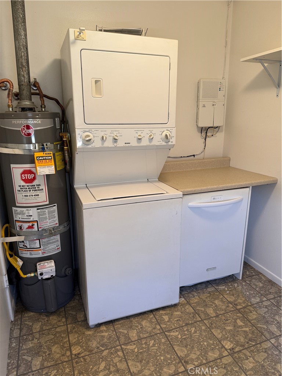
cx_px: 141
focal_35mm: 24
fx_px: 261
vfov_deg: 71.6
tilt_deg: -13.9
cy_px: 188
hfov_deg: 56.8
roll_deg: +0.9
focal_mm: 6.76
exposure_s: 1/60
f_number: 1.78
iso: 125
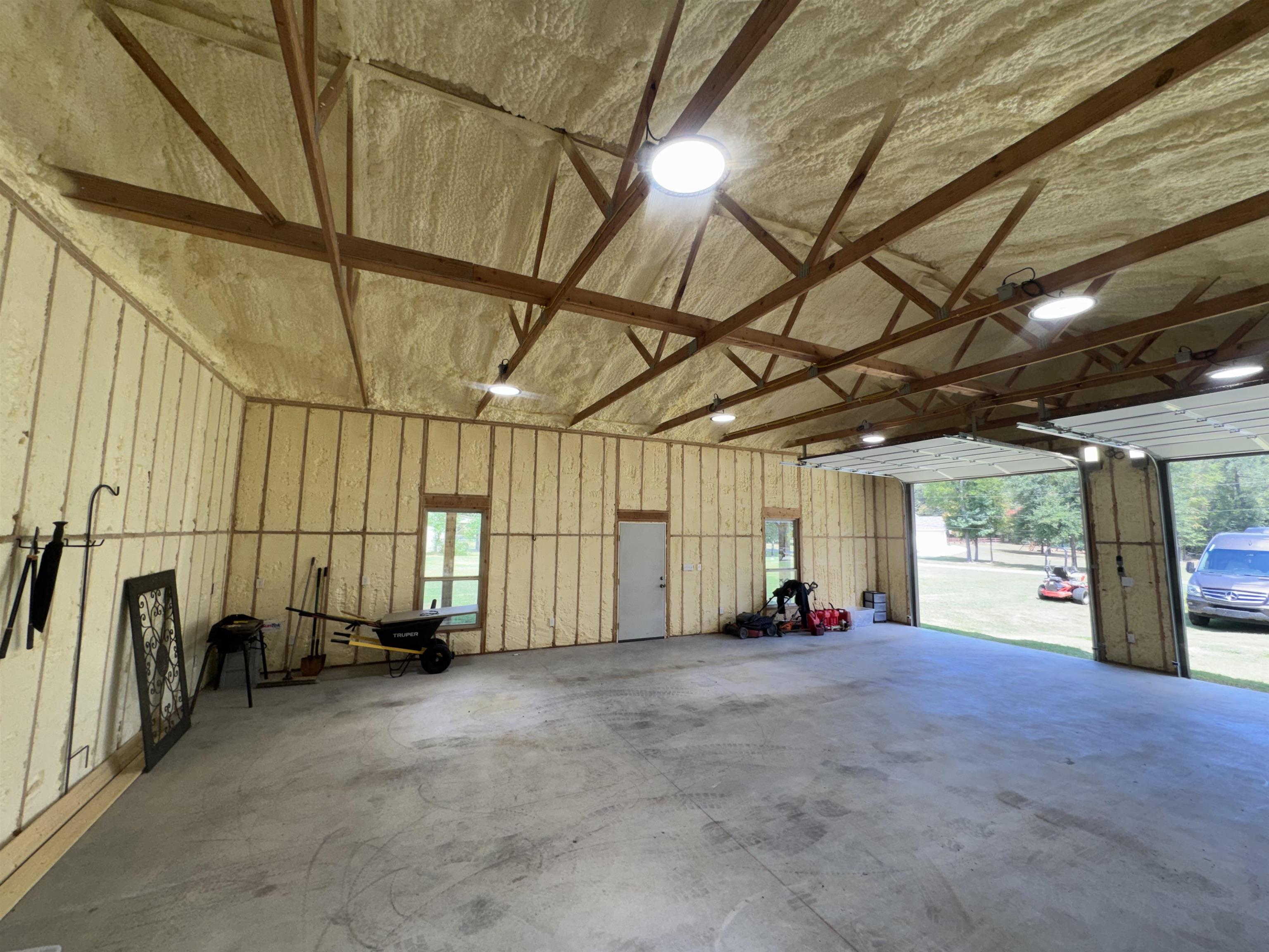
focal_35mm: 14
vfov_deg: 85.7
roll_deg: -1.0
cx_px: 634
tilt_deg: +6.3
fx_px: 513
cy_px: 476
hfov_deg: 102.1
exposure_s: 1/120
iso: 50
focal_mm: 2.22
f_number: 2.2
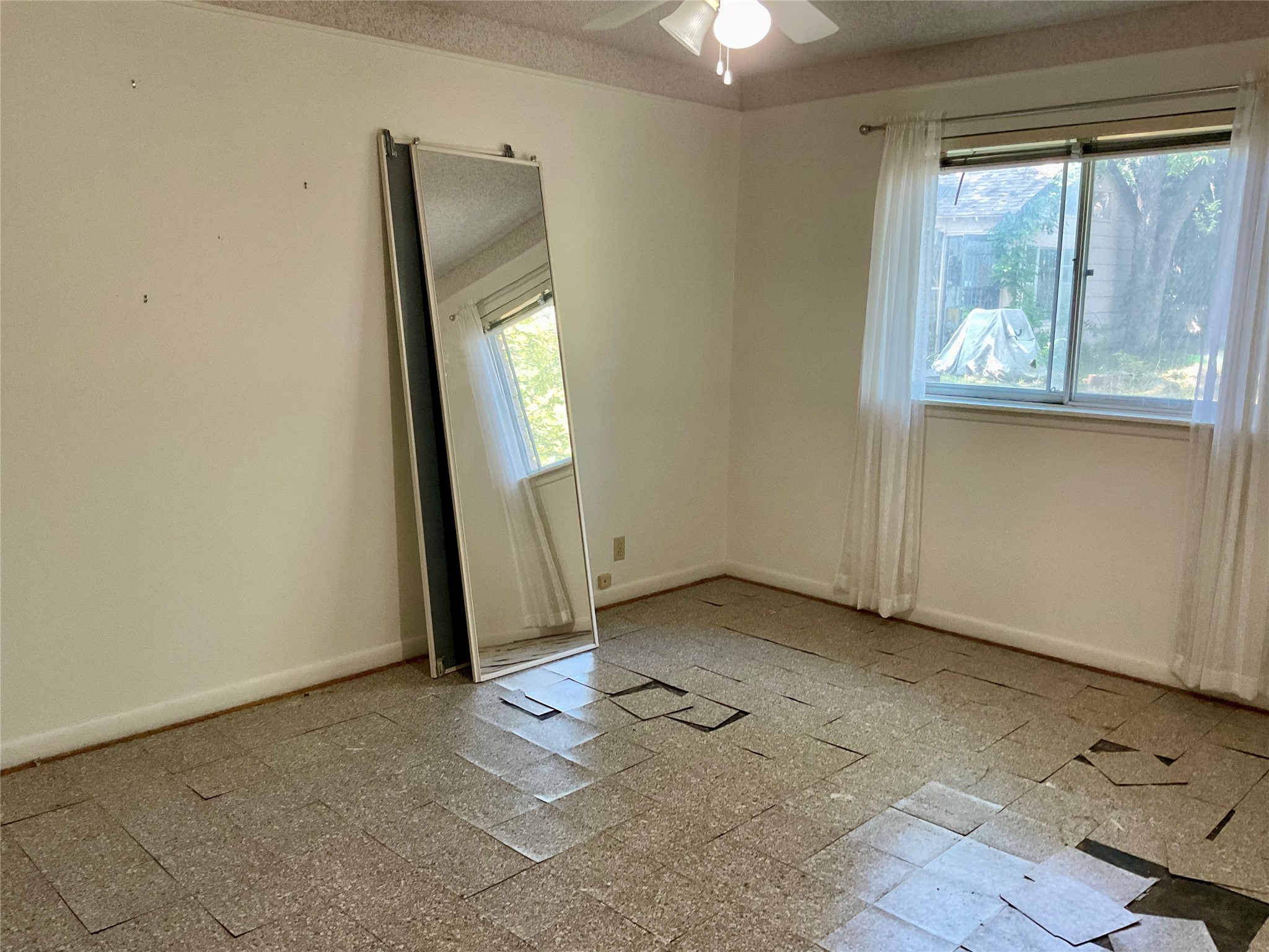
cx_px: 634
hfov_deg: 61.7
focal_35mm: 29
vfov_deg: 48.2
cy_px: 476
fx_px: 1063
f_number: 1.8
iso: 160
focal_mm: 3
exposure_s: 1/60
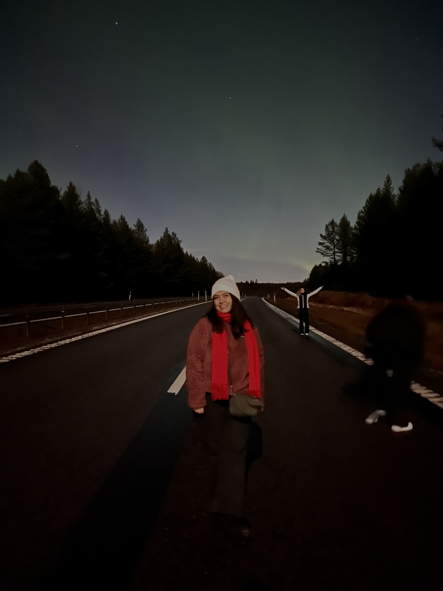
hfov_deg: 53.1
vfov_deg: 67.3
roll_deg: -0.7
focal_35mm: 26
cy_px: 296
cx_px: 222
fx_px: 444
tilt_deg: -0.3
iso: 5000
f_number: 1.6
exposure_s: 1/2
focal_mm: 5.1
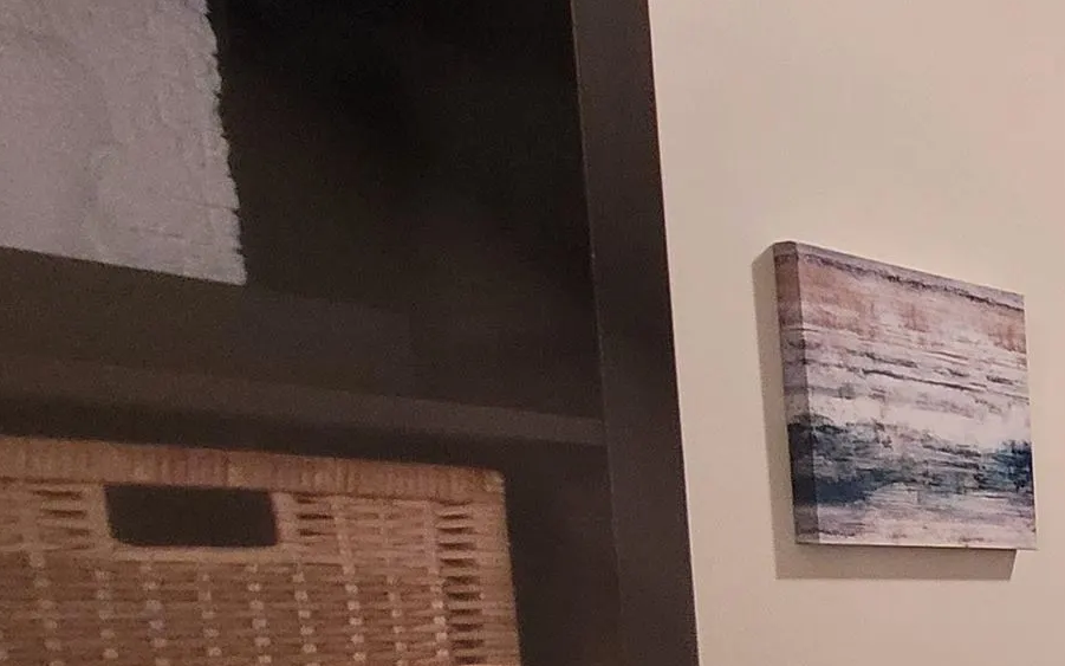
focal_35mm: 47
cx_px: 1650
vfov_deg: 25.4
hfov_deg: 27.2
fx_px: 1364
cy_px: 737
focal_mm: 1.74
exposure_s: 1/40
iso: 320
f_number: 2.2
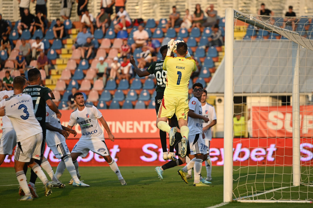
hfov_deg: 10.8
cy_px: 104
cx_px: 156
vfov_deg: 7.2
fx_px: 1652
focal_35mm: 190
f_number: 2.8
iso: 400
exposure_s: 1/2500
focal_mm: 190
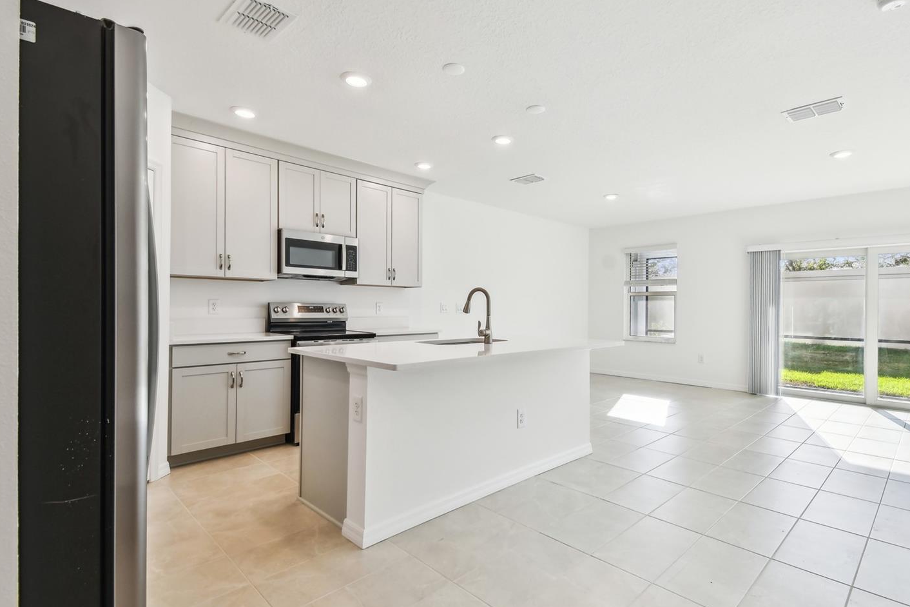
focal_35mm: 17
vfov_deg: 70.4
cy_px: 308
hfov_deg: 93.1
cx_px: 486
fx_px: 430
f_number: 7.1
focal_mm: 10
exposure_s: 1/30
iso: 100
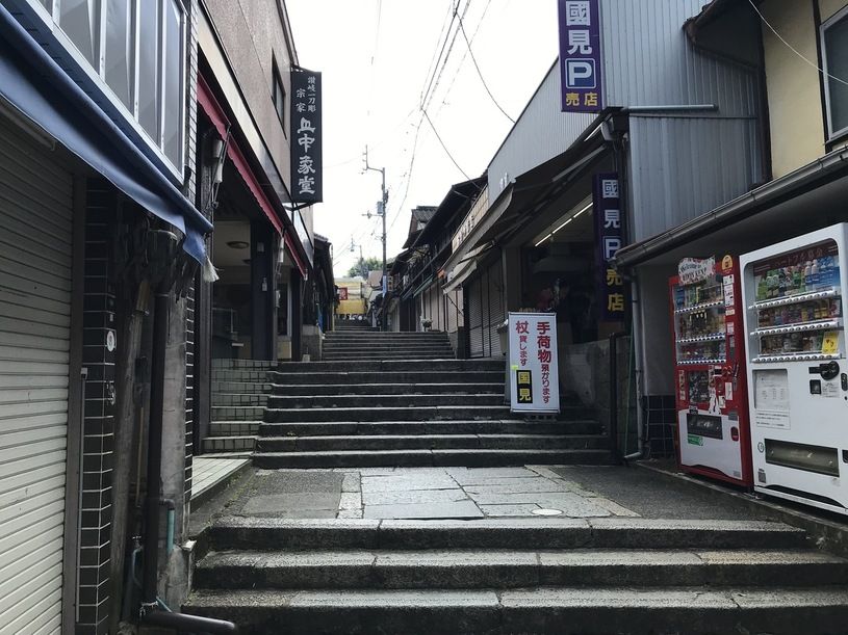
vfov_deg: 49.7
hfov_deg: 63.5
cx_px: 424
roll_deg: +2.9
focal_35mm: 28
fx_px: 686
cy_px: 318
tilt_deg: +5.3
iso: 20
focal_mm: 3.99
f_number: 1.8
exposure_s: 1/1227
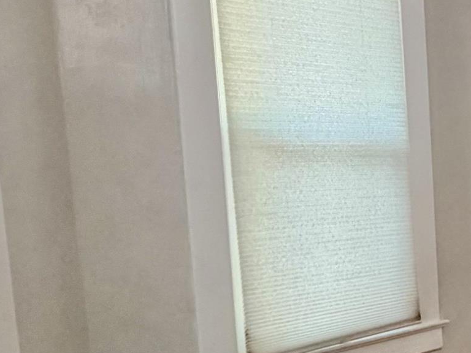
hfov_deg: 23.5
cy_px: 233
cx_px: 783
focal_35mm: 56
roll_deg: +0.7
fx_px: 762
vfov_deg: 26.0
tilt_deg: -6.6
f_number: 2.2
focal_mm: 2.22
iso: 320
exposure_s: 1/120
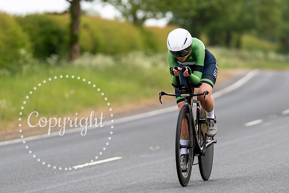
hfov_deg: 6.4
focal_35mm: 322
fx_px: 2589
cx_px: 192
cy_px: 79
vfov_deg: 4.3
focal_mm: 200
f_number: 3.2
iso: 200
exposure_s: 1/1250
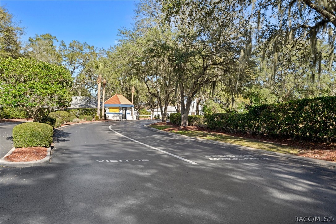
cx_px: 168
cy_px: 112
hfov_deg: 59.5
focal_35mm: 32
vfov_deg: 41.7
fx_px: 294
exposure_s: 1/500
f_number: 8
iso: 320
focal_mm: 21
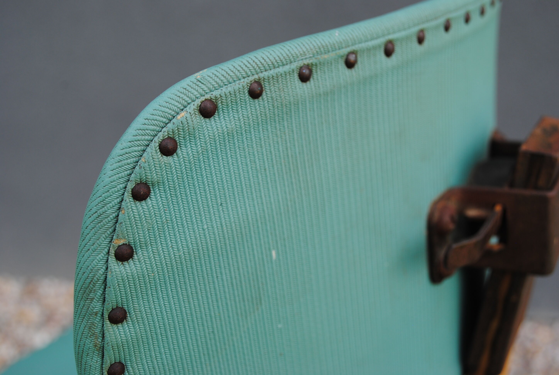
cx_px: 280
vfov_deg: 34.4
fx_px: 607
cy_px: 188
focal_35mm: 39
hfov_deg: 49.5
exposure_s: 1/125
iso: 110
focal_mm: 26
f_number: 5.6
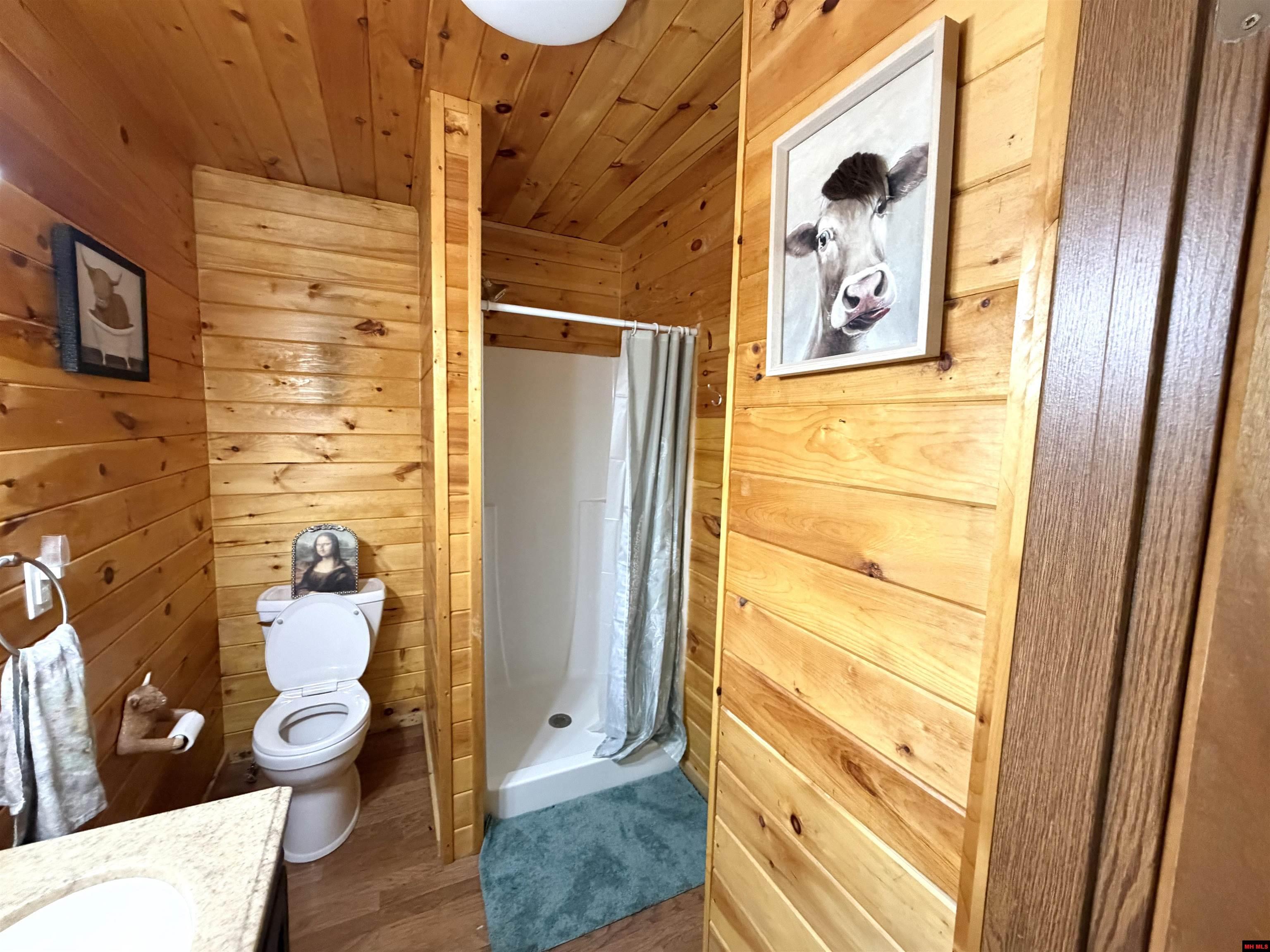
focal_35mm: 14
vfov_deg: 85.7
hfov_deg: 102.1
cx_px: 635
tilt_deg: -4.9
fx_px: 514
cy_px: 476
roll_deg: -1.0
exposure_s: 1/60
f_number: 2.2
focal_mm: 2.22
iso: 640
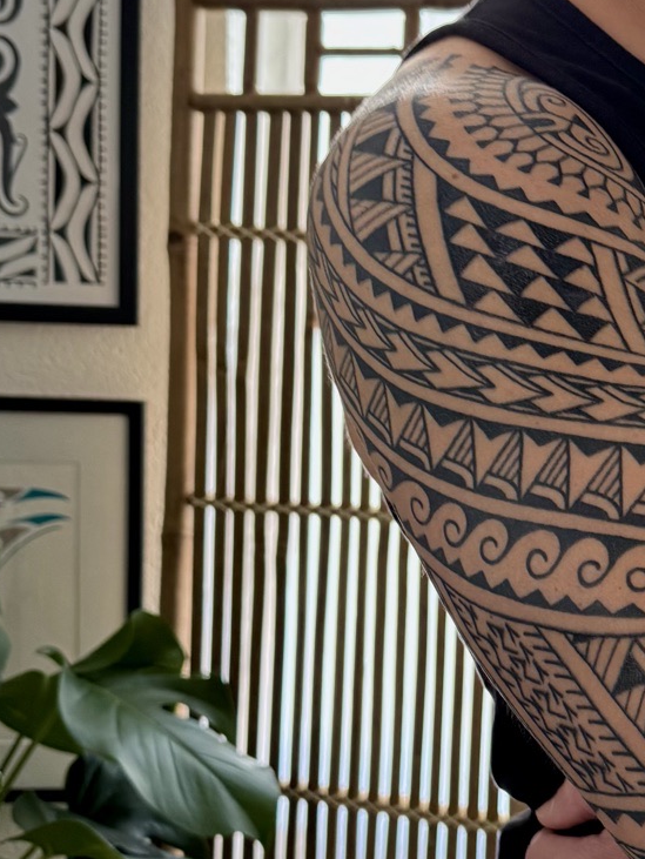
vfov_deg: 30.7
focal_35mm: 63
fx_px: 1564
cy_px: 408
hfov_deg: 22.2
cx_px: 683
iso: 320
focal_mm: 6.76
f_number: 1.78
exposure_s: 1/60
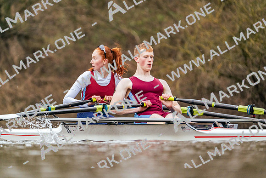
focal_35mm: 600
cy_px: 89
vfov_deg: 2.3
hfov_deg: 3.4
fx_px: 4434
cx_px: 133
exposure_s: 1/2000
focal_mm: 600
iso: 4000
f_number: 6.3
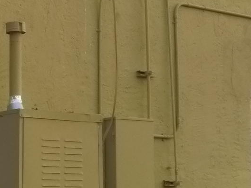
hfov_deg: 19.2
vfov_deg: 15.2
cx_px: -43
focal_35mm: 97
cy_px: 134
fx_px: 703
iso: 400
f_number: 5.6
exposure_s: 1/20
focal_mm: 3.58
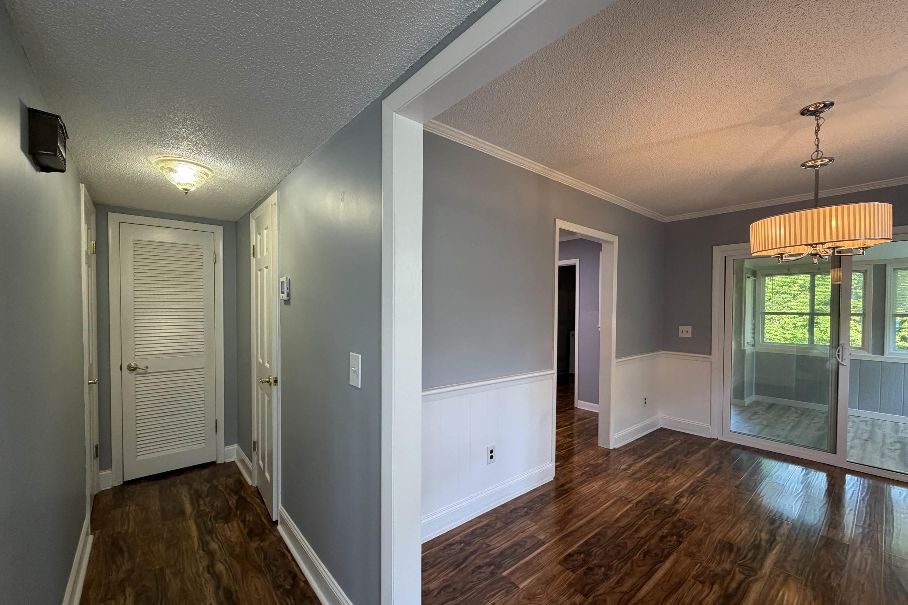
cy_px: 314
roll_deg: +1.3
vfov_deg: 77.3
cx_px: 462
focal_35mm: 15
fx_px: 378
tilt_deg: -0.7
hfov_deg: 100.4
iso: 250
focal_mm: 2.22
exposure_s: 1/60
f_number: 2.2
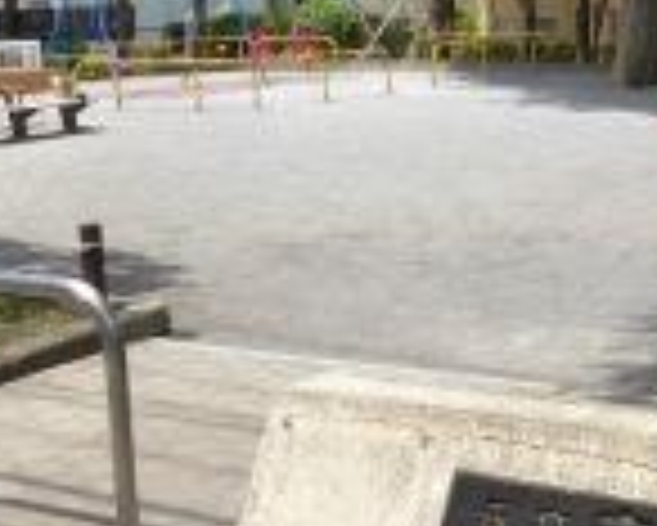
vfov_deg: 19.5
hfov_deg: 24.3
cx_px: 432
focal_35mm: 78
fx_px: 1518
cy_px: 135
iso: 160
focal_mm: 4.6
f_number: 2.6
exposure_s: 1/640
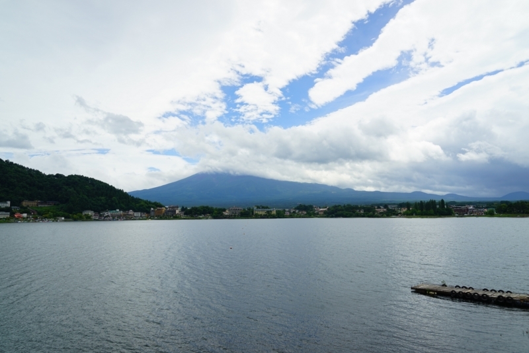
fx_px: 353
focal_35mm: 24
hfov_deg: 73.7
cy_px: 176
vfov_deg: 53.2
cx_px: 264
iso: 100
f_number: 11
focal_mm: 24
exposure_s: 1/160
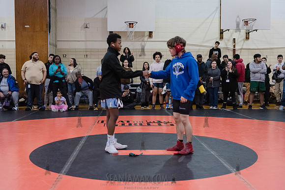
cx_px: 142
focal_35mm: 48
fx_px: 380
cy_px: 95
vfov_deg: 28.1
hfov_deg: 41.1
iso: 8000
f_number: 3.2
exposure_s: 1/200
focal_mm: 48
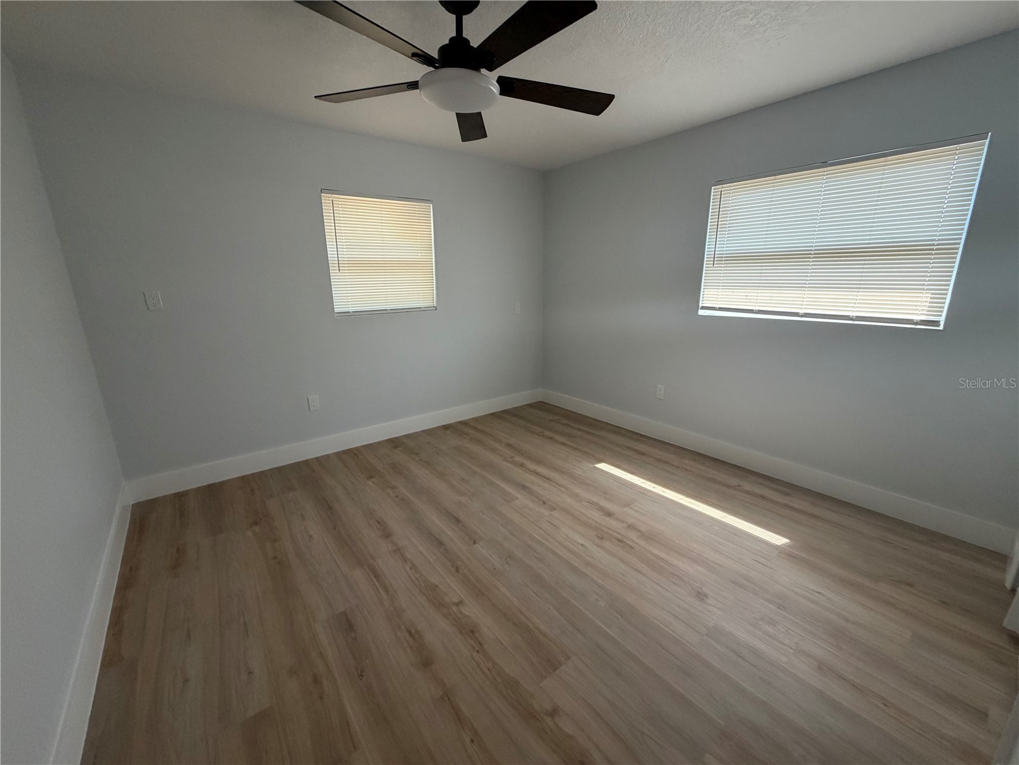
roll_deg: +1.2
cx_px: 510
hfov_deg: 102.1
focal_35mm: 14
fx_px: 412
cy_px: 382
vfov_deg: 85.7
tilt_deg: -13.5
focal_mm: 2.22
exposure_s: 1/121
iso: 200
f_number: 2.2
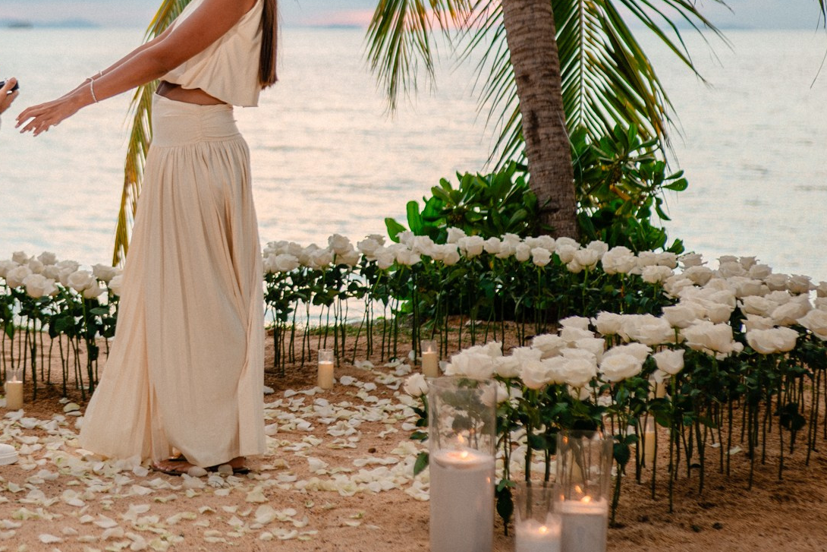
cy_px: 123
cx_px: 37
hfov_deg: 18.8
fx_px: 2435
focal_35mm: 106
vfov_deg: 12.9
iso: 100
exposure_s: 1/400
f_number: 2.2
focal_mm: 50
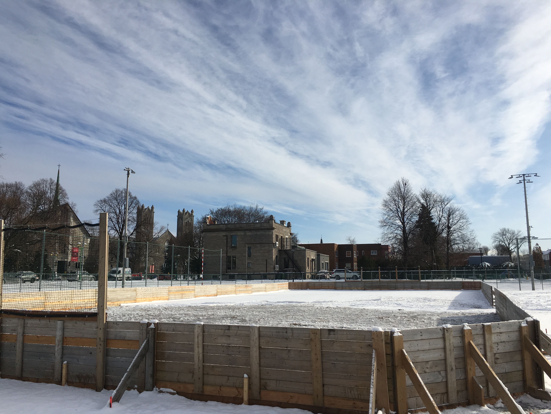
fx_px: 462
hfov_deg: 61.7
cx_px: 276
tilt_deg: +8.3
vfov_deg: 48.2
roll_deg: -0.4
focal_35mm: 29
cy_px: 207
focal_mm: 4.15
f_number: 2.2
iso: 25
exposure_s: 1/3205
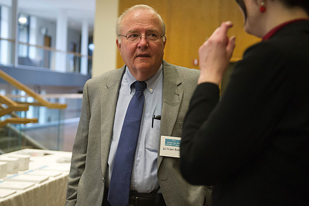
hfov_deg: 33.4
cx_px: 139
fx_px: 515
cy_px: 103
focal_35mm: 60
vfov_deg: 22.6
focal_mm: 48
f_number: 2.8
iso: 2500
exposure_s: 1/80
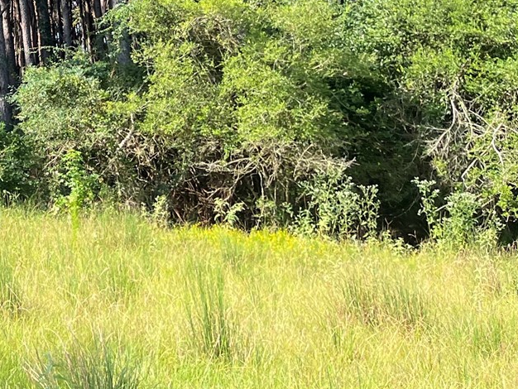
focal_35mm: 85
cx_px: -319
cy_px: -236
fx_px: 1272
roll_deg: +1.5
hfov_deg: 19.3
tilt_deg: +16.1
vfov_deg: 15.7
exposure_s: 1/710
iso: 50
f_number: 1.6
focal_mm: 5.1
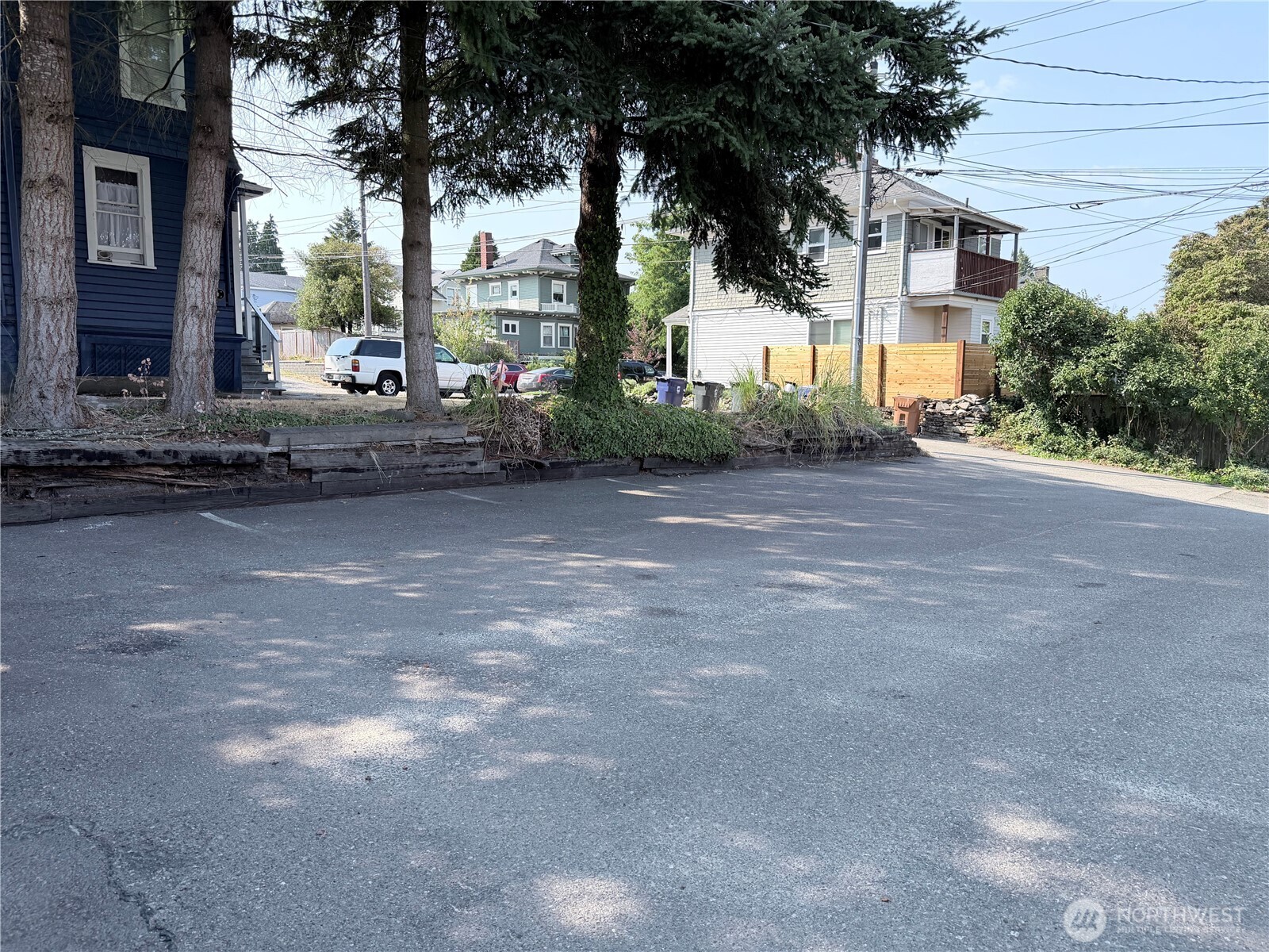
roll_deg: -0.6
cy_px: 476
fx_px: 880
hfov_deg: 71.6
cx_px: 634
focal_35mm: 24
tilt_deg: -5.7
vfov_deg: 56.8
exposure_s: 1/1949
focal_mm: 6.76
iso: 100
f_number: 1.78
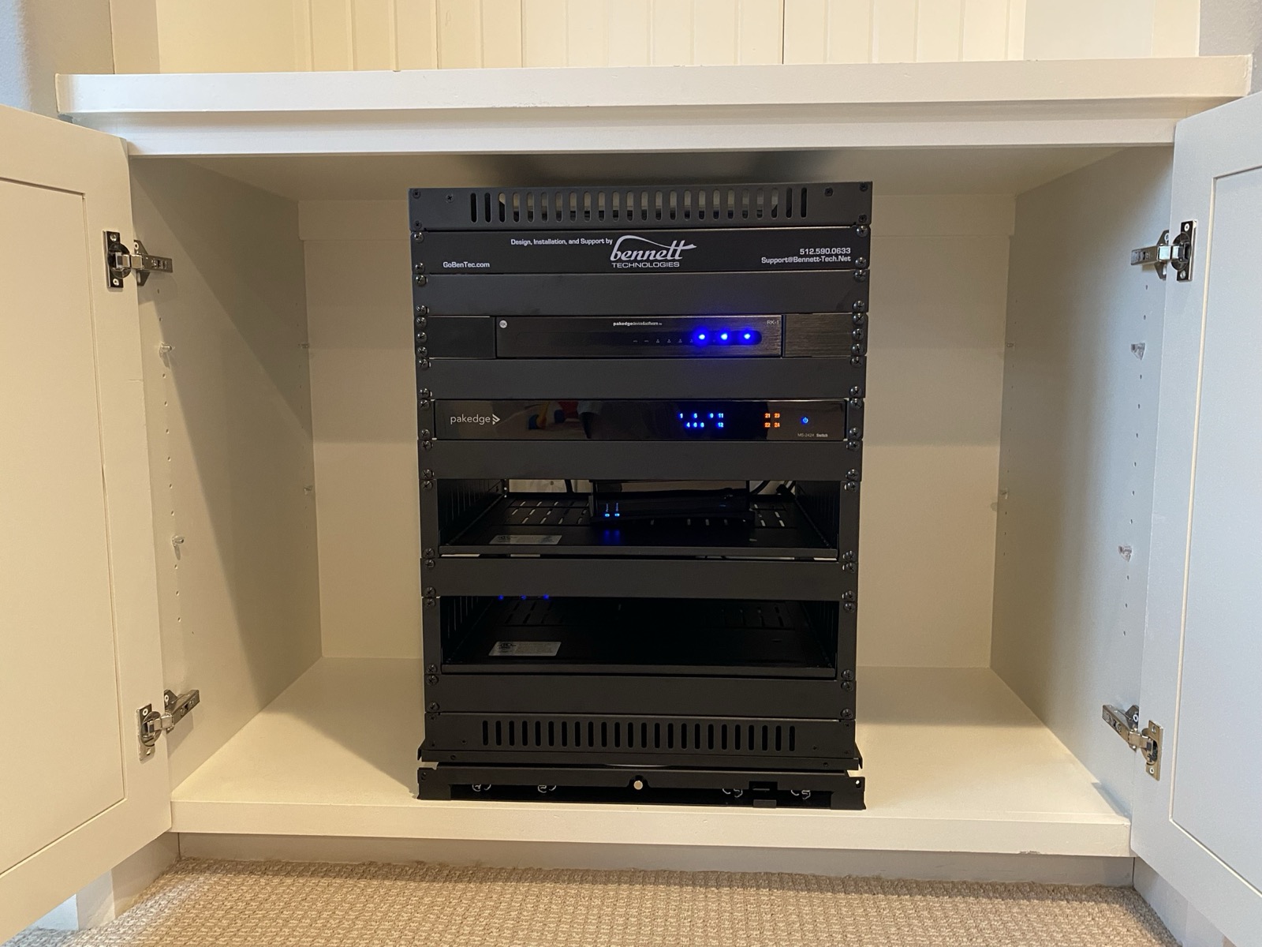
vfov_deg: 53.1
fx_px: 948
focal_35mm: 26
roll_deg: -0.1
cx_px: 631
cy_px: 474
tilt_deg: -7.6
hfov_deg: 67.3
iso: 320
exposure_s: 1/60
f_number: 1.8
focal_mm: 4.25
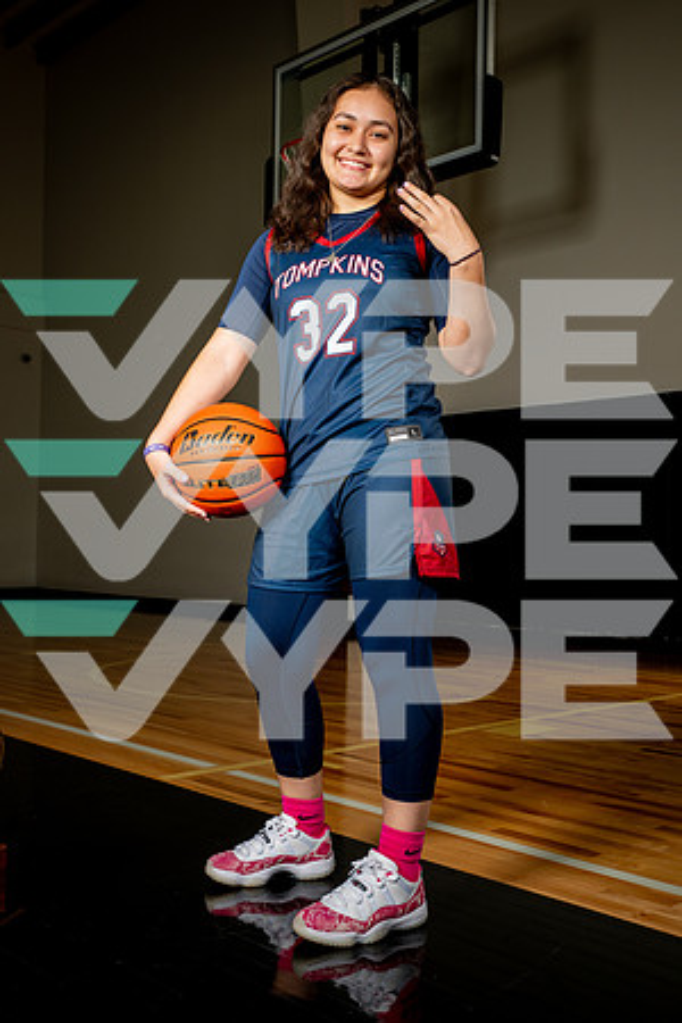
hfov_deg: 35.1
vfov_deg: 50.7
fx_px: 1080
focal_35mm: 38
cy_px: 512
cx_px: 341
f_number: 8
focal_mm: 38
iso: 250
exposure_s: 1/500
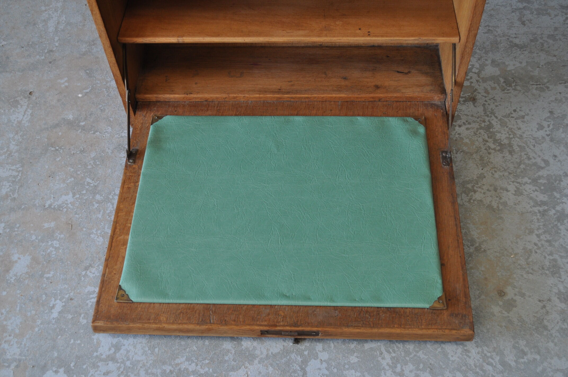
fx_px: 685
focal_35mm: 44
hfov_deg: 45.0
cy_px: 188
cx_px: 284
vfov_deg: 30.8
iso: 560
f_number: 4.5
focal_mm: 29
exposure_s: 1/60
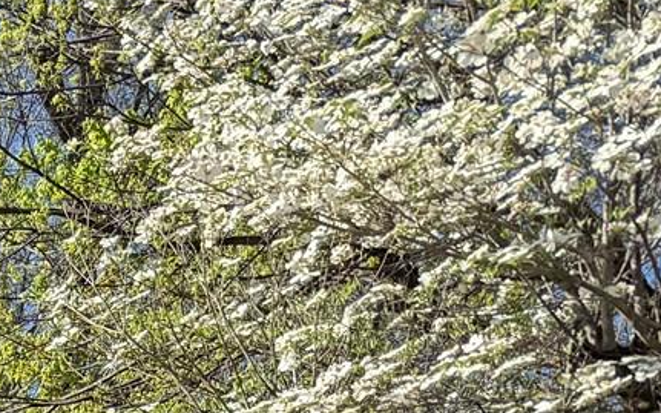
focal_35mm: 121
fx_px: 2179
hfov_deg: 13.8
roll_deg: +0.5
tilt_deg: +1.5
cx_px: -784
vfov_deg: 9.1
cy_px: 1165
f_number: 1.78
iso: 100
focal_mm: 6.76
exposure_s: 1/1901
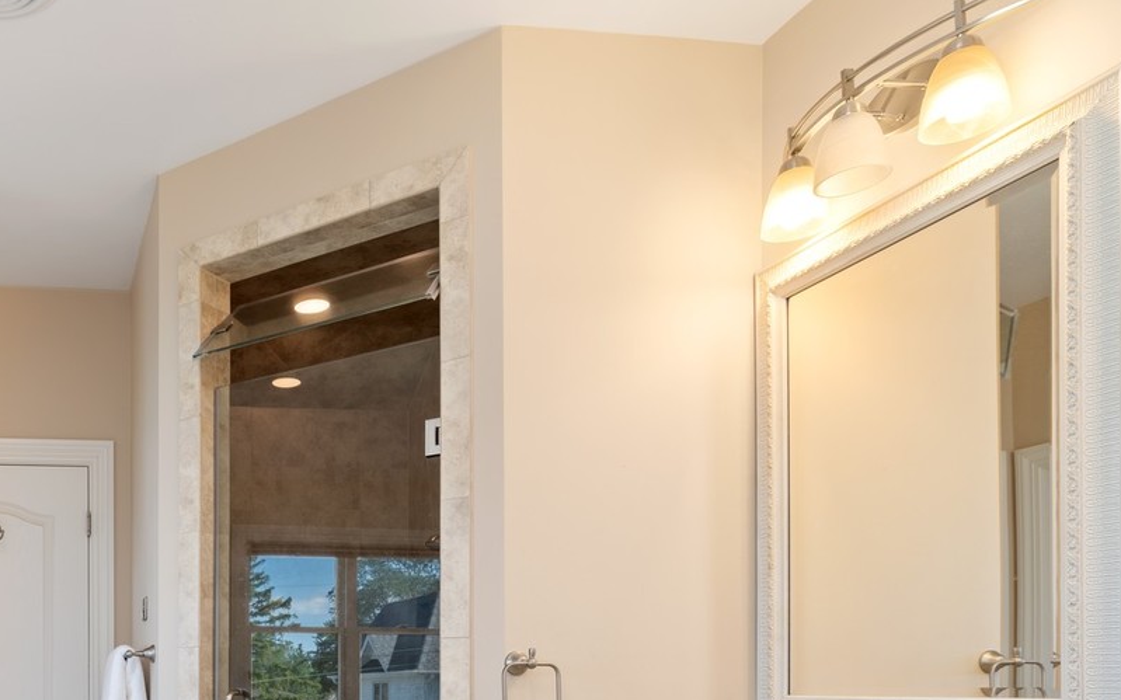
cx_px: 112
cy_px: 679
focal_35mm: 31
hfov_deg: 53.6
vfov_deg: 36.9
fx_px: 947
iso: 200
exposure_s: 1
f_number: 10
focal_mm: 15
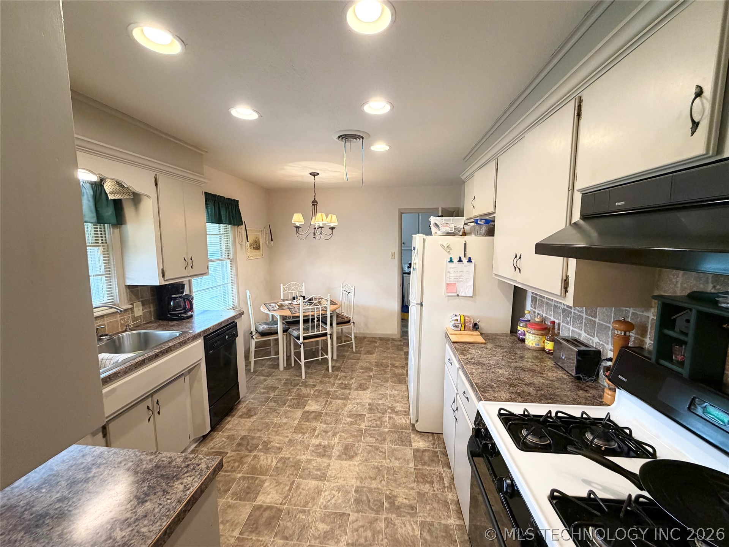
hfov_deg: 102.1
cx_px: 364
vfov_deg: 85.7
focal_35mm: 14
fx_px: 295
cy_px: 274
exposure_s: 1/60
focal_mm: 2.22
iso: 250
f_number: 2.2
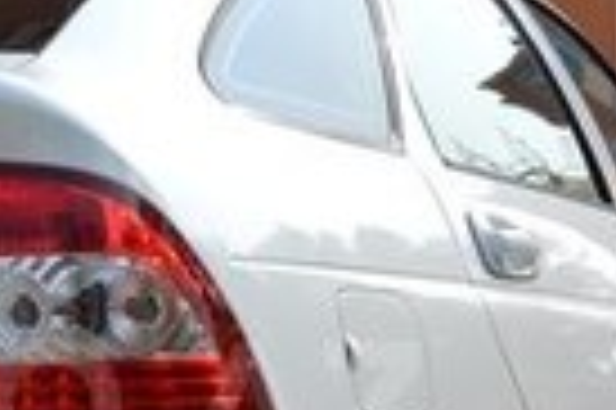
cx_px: -36
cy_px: 410
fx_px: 2222
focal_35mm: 130
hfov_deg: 15.4
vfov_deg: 10.4
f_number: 8
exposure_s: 1/250
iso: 100
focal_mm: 18
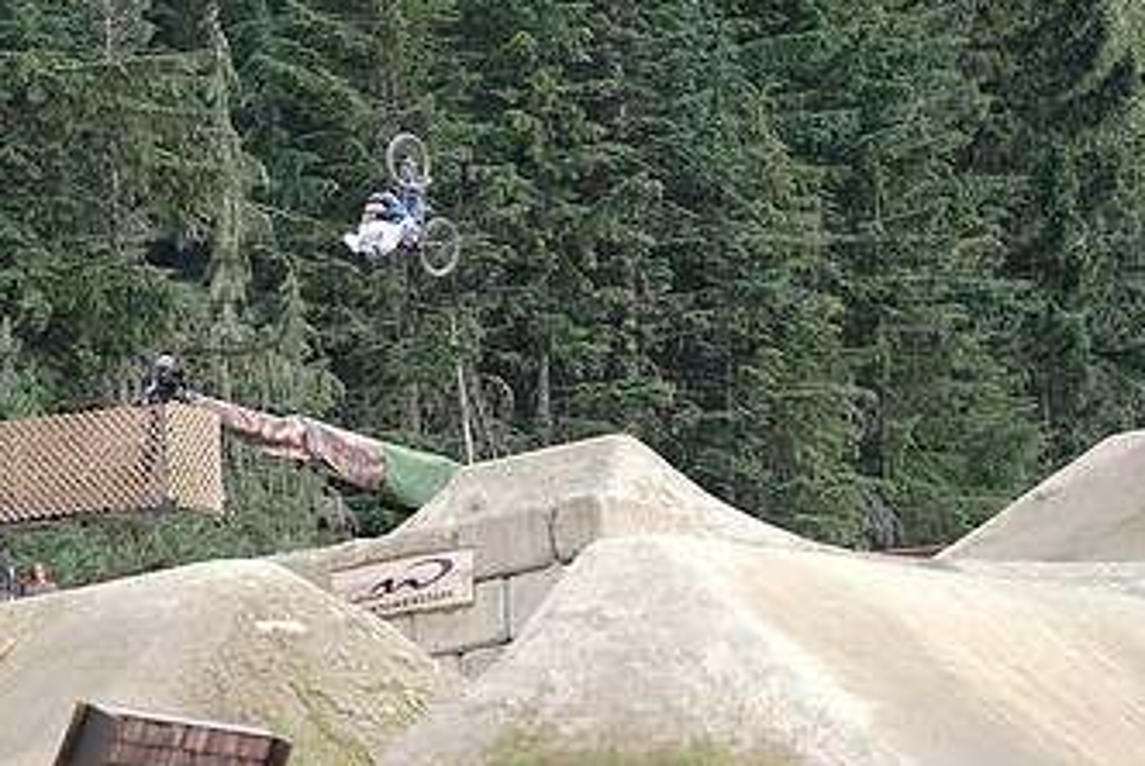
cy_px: 261
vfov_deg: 3.9
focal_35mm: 349
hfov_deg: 5.9
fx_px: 11110
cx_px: 355
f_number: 2.8
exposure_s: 1/1000
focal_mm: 200
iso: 500
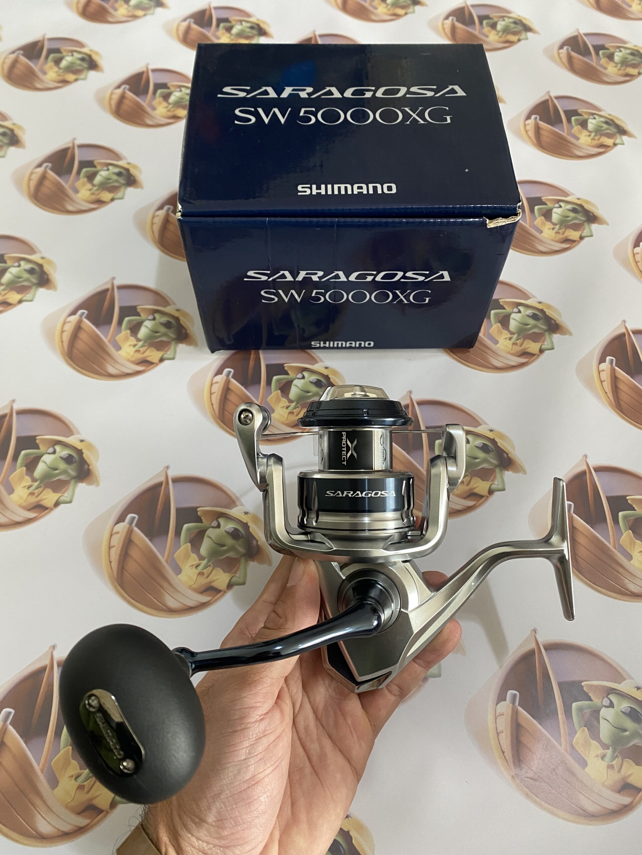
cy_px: 428
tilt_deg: -59.2
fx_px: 643
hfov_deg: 53.1
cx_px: 321
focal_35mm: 26
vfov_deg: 67.3
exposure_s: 1/60
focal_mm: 4.25
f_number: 1.8
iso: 160
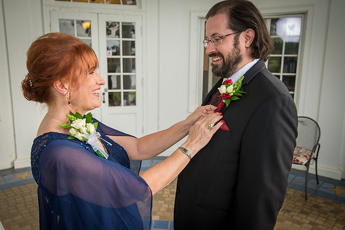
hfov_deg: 58.7
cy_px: 115
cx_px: 172
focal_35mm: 32
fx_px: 306
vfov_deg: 41.1
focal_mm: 32
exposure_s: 1/180
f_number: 4.8
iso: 400
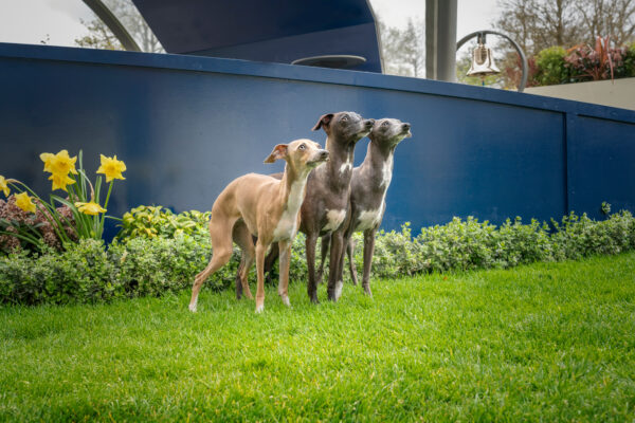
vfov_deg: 33.4
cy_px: 212
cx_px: 318
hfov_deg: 48.5
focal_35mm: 40
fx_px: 706
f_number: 8
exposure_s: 1/400
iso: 1600
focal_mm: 40
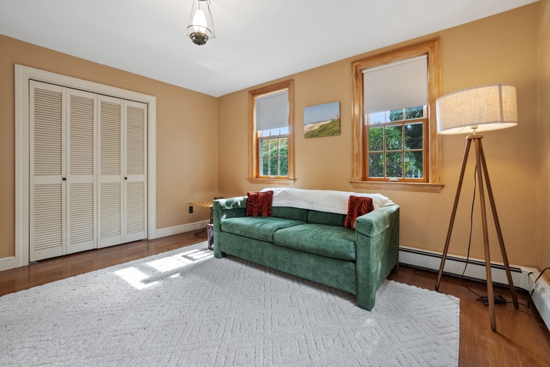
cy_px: 184
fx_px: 229
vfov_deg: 77.3
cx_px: 275
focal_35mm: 15
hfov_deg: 100.4
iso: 800
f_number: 5
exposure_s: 1/80
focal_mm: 10
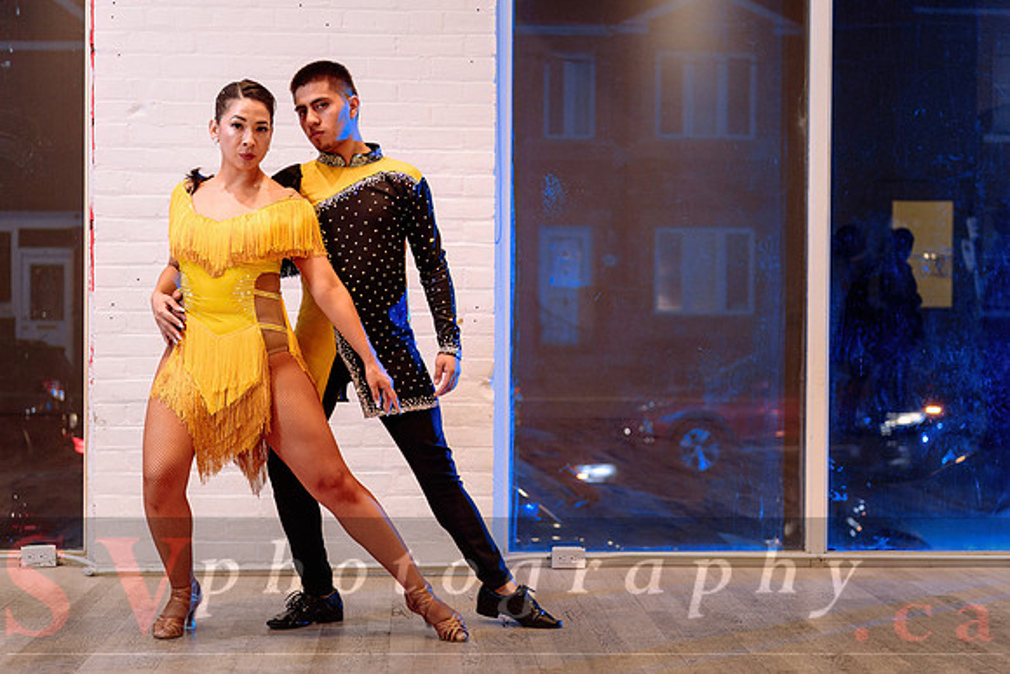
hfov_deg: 34.6
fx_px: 1622
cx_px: 505
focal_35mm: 58
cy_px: 337
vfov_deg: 23.5
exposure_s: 1/100
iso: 640
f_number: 2.8
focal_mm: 56
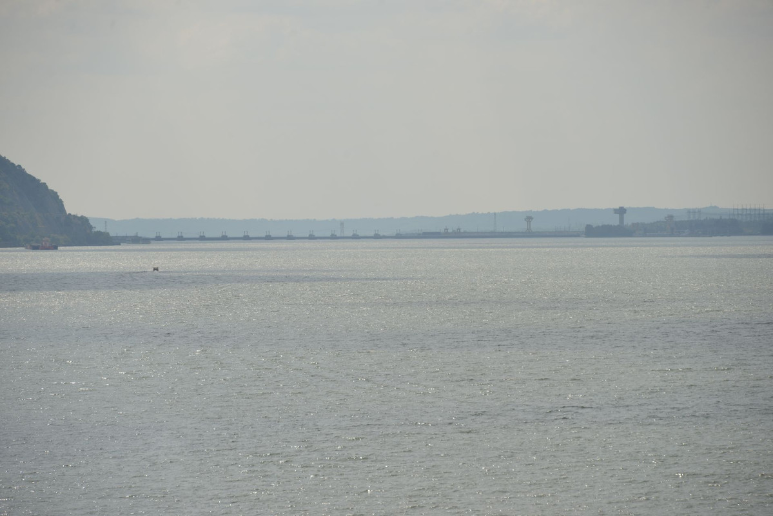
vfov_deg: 6.0
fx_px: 4939
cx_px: 386
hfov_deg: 8.9
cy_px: 258
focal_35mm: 230
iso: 100
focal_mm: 230
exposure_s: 1/250
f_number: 8
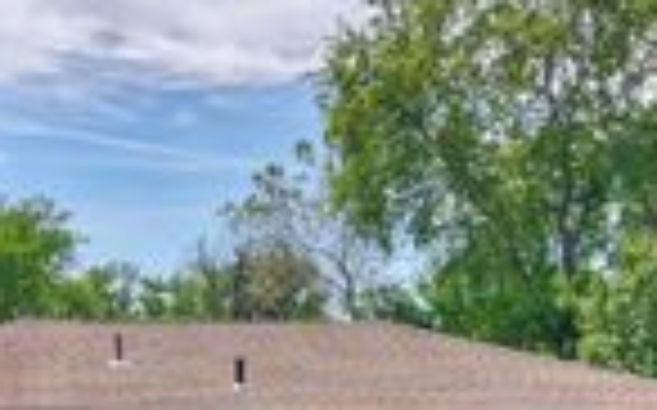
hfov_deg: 23.7
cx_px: 207
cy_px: 412
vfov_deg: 14.7
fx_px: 1557
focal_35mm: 87
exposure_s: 1/2000
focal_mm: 8.7
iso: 200
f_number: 1.8
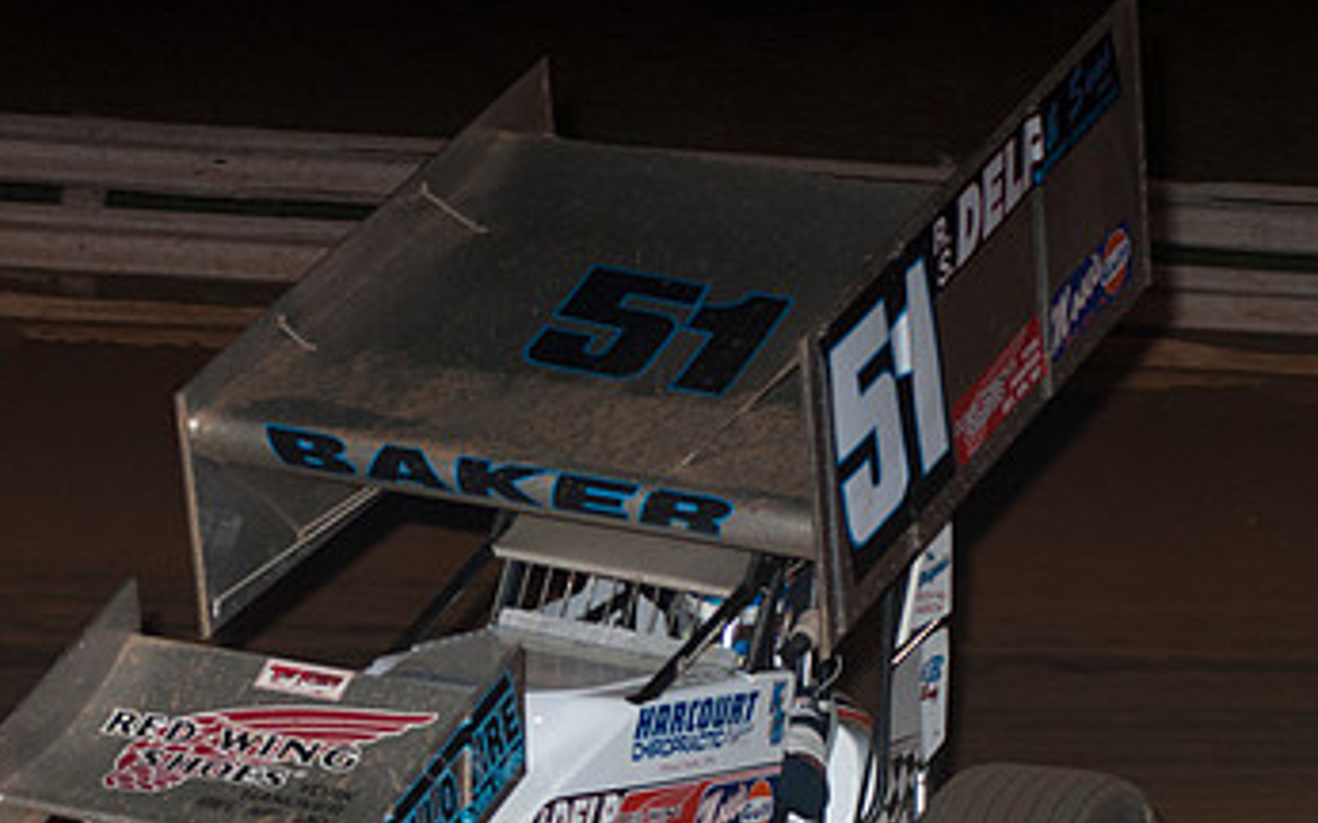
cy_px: 625
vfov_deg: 6.4
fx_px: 7361
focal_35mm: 205
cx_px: 476
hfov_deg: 10.2
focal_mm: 80
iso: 400
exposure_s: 1/400
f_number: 4.5
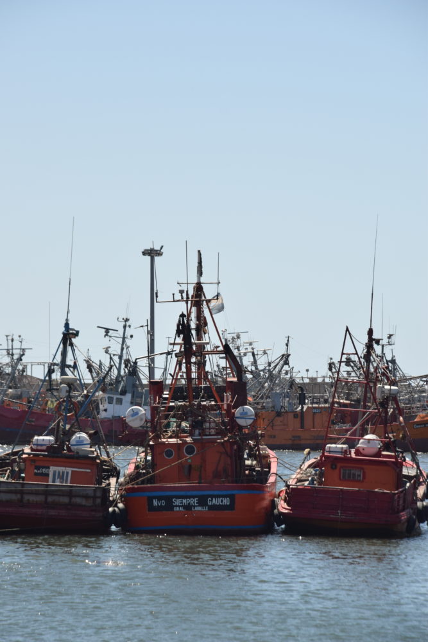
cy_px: 321
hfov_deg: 8.7
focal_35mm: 158
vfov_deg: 13.0
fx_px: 2808
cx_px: 214
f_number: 9
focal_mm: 105
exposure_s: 1/400
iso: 400
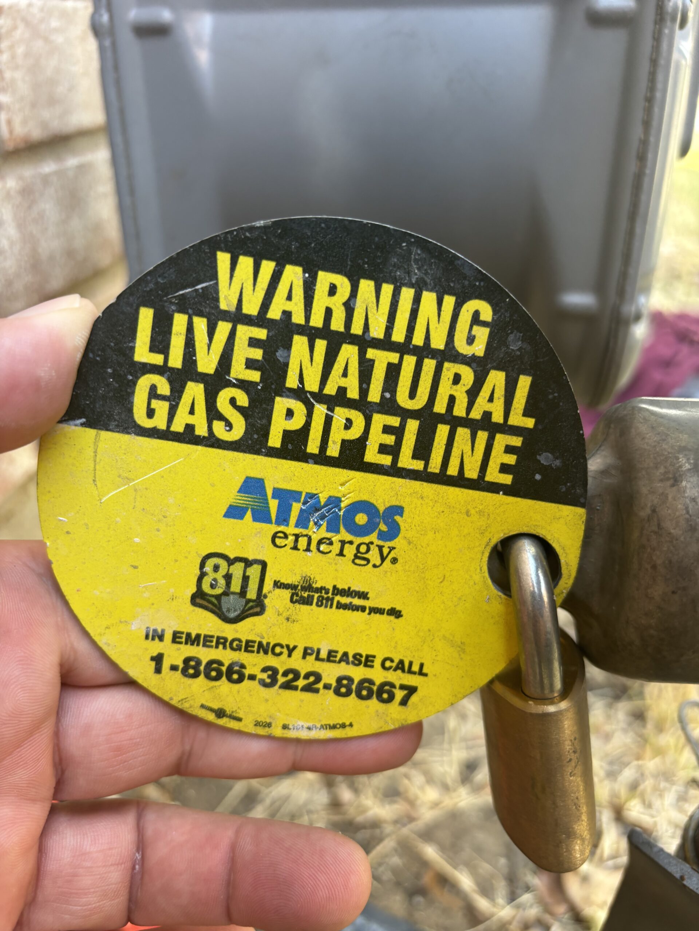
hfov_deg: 53.1
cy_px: 466
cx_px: 350
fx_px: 700
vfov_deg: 67.3
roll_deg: +2.2
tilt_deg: -30.9
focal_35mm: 26
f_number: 1.6
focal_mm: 5.96
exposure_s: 1/121
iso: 80
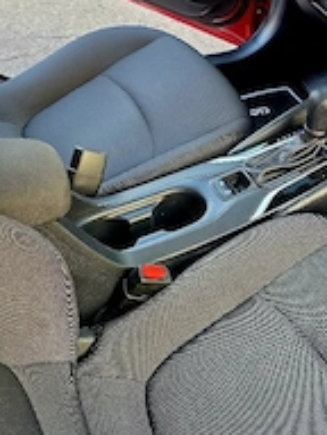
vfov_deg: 39.6
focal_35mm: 48
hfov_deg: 28.8
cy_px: 197
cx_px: 307
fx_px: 605
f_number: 1.7
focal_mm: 6.3
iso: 125
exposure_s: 1/50.3
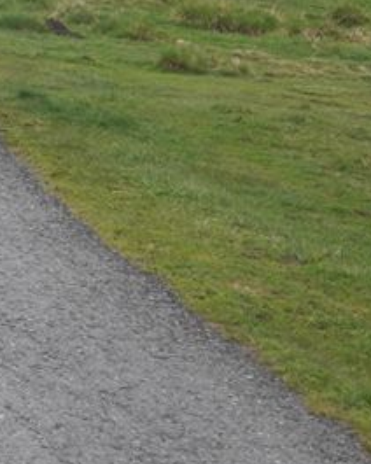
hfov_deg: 8.9
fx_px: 2333
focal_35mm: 170
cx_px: -194
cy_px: -247
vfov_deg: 10.9
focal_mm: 24
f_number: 11
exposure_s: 1/100
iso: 100
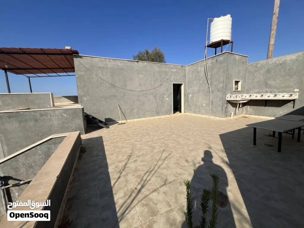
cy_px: 114
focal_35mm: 13
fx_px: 114
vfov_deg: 89.9
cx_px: 152
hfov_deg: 106.2
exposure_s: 1/2660
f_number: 1.8
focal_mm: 1.57
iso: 32
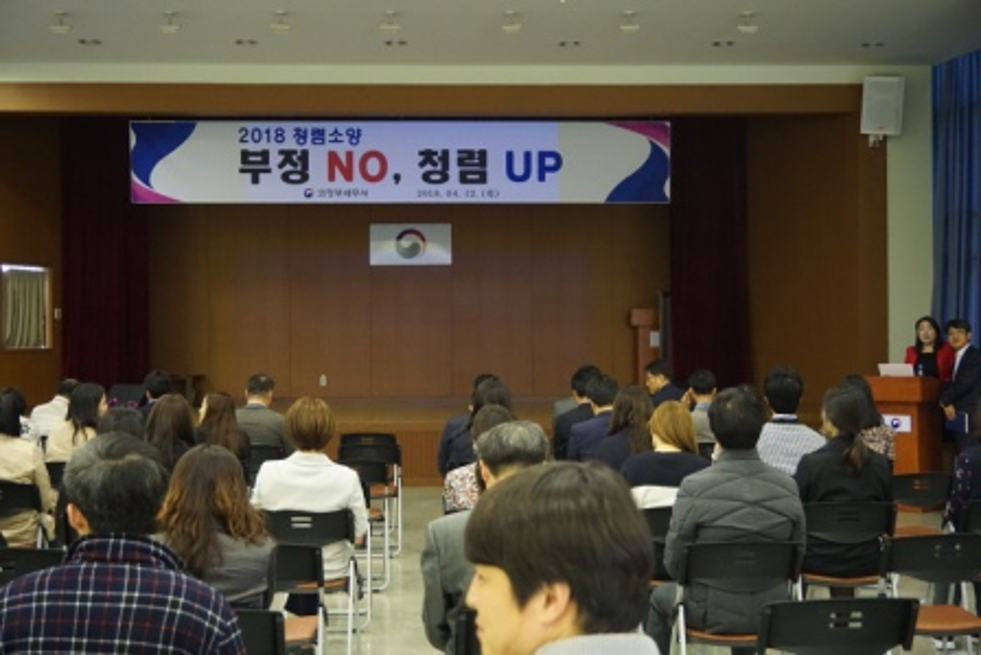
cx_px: 490
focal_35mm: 46
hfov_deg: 42.3
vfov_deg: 29.0
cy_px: 328
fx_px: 1267
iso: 3200
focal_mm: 31
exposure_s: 1/80
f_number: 5
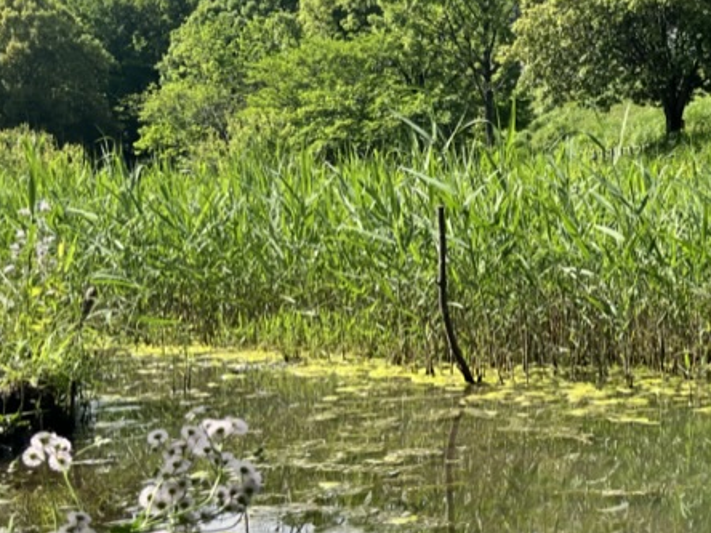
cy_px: 307
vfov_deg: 24.4
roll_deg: +1.5
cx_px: 583
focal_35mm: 60
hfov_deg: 31.2
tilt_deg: -4.7
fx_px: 1232
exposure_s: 1/1695
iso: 50
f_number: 1.6
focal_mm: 5.1
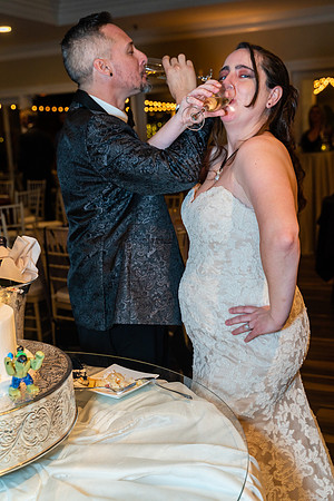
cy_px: 250
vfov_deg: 42.7
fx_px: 640
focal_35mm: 46
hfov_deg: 29.2
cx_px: 167
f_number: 4.5
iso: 800
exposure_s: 1/60
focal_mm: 46
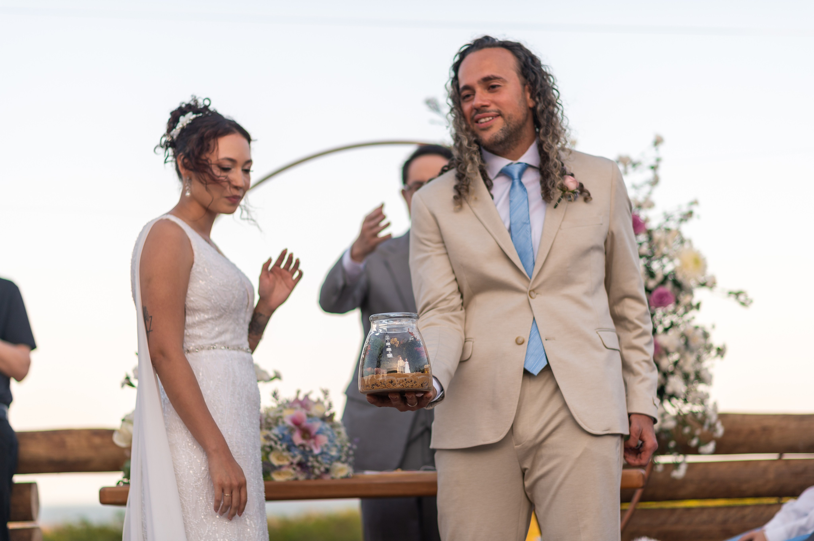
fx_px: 1921
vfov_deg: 16.0
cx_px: 407
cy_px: 270
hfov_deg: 23.9
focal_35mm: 85
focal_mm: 85
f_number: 1.8
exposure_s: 1/1250
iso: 125
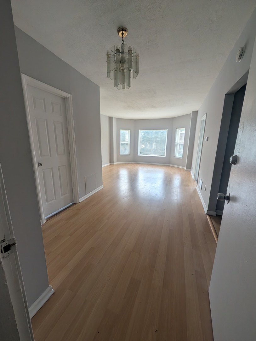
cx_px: 128
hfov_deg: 94.6
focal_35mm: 12
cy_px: 170
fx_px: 118
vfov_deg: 110.5
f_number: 1.7
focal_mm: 2.02
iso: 55
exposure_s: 1/149
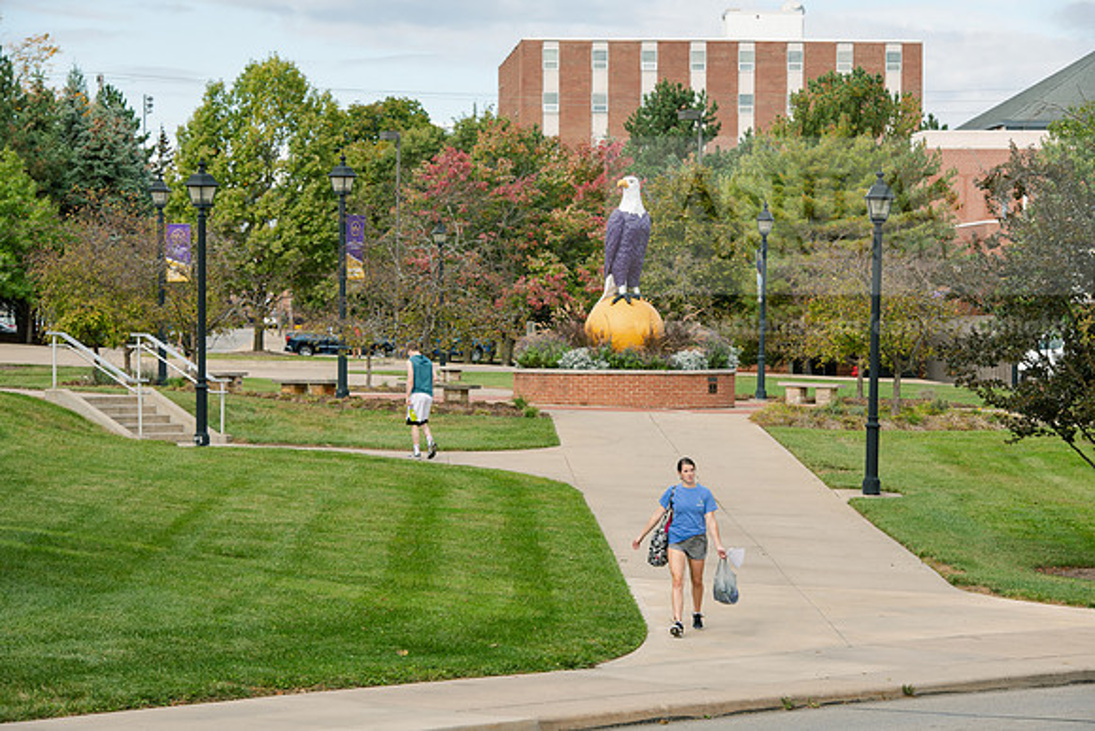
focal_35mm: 122
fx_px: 3712
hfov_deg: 16.8
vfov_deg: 11.2
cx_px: 548
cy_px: 366
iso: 320
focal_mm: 122
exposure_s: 1/320
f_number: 8
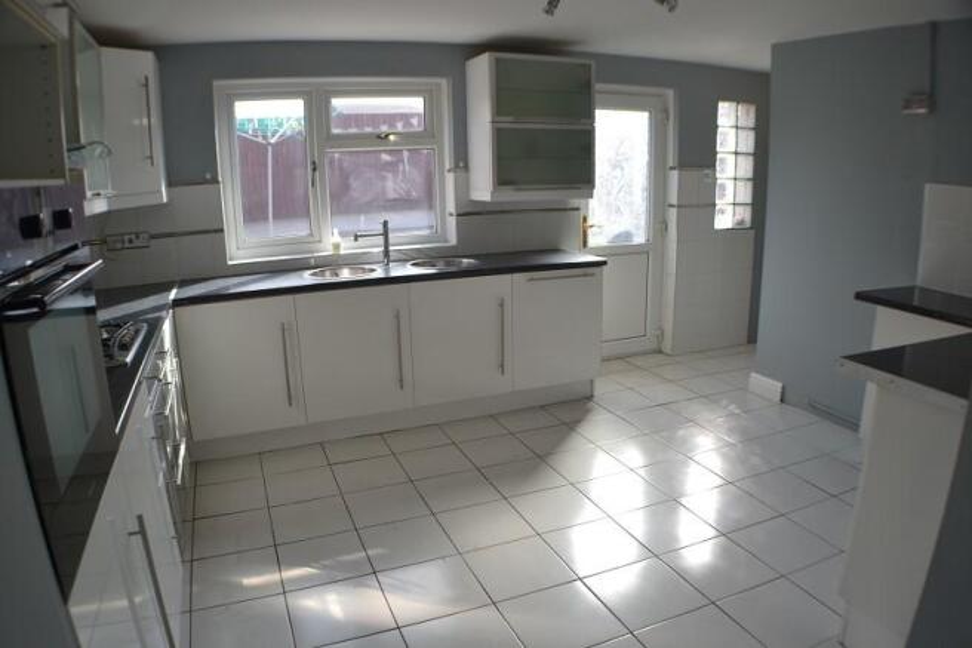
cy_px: 324
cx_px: 486
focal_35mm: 30
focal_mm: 20
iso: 110
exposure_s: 1/125
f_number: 3.8
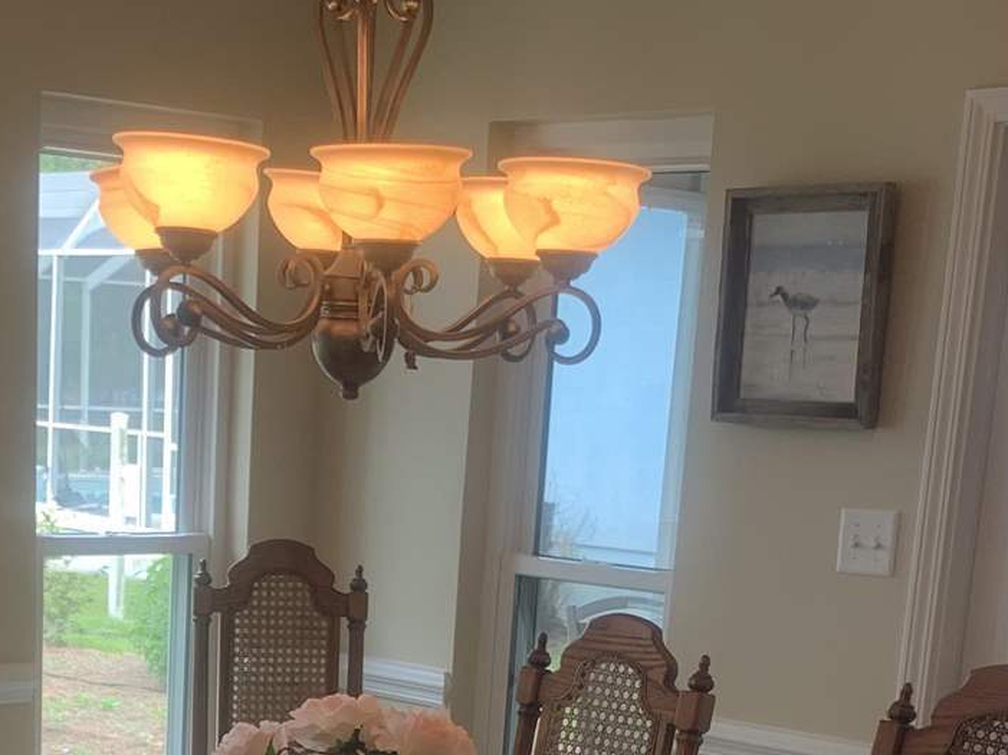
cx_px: 308
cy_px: 939
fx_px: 2212
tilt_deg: -15.4
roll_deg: -2.4
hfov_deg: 25.5
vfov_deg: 18.2
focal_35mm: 76
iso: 64
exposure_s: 1/120
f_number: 1.8
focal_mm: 4.25
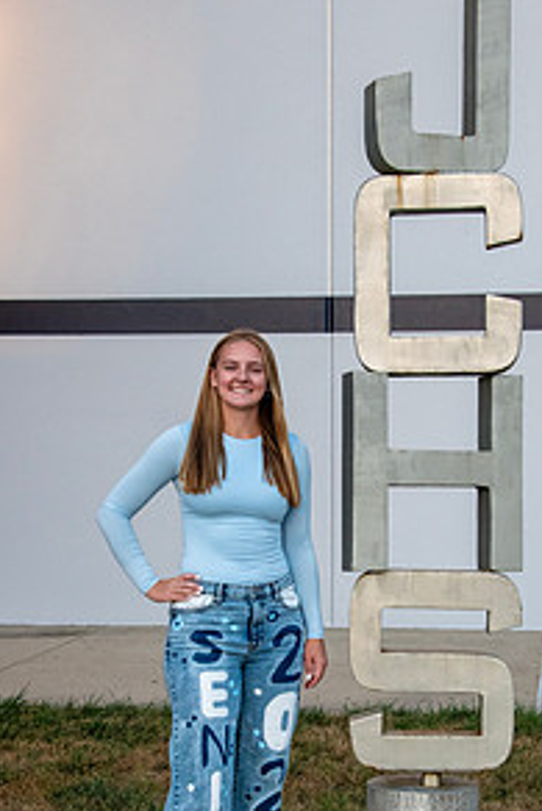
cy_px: 500
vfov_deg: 26.2
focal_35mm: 77
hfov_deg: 17.7
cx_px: 322
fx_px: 1737
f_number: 7.1
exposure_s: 1/1000
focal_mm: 50
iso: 2000
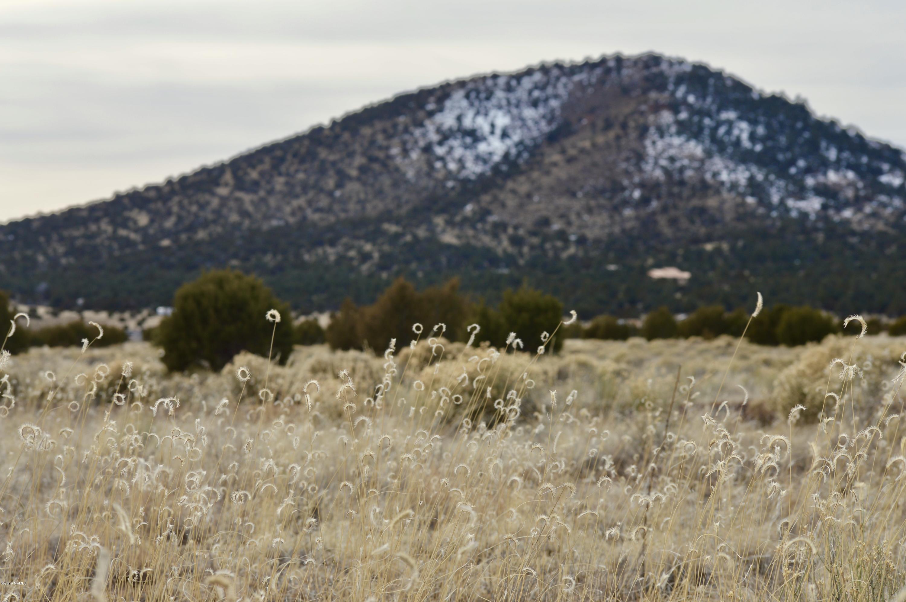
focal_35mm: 82
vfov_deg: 16.5
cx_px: 453
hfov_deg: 24.6
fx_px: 2074
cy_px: 301
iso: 100
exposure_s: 1/250
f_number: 8
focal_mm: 55
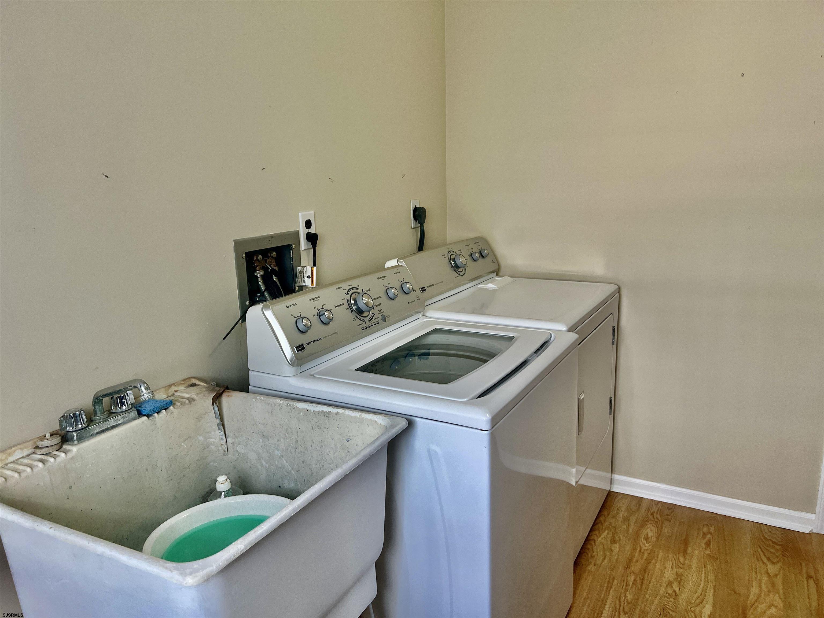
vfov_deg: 53.1
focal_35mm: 26
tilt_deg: -13.6
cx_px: 412
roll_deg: +2.5
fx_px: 619
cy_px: 309
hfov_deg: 67.3
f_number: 1.5
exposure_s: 1/120
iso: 100
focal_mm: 5.7
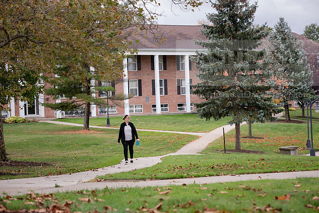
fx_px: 842
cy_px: 106
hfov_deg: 21.5
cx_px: 160
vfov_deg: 14.4
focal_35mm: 95
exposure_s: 1/320
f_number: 4.5
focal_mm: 95
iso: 250
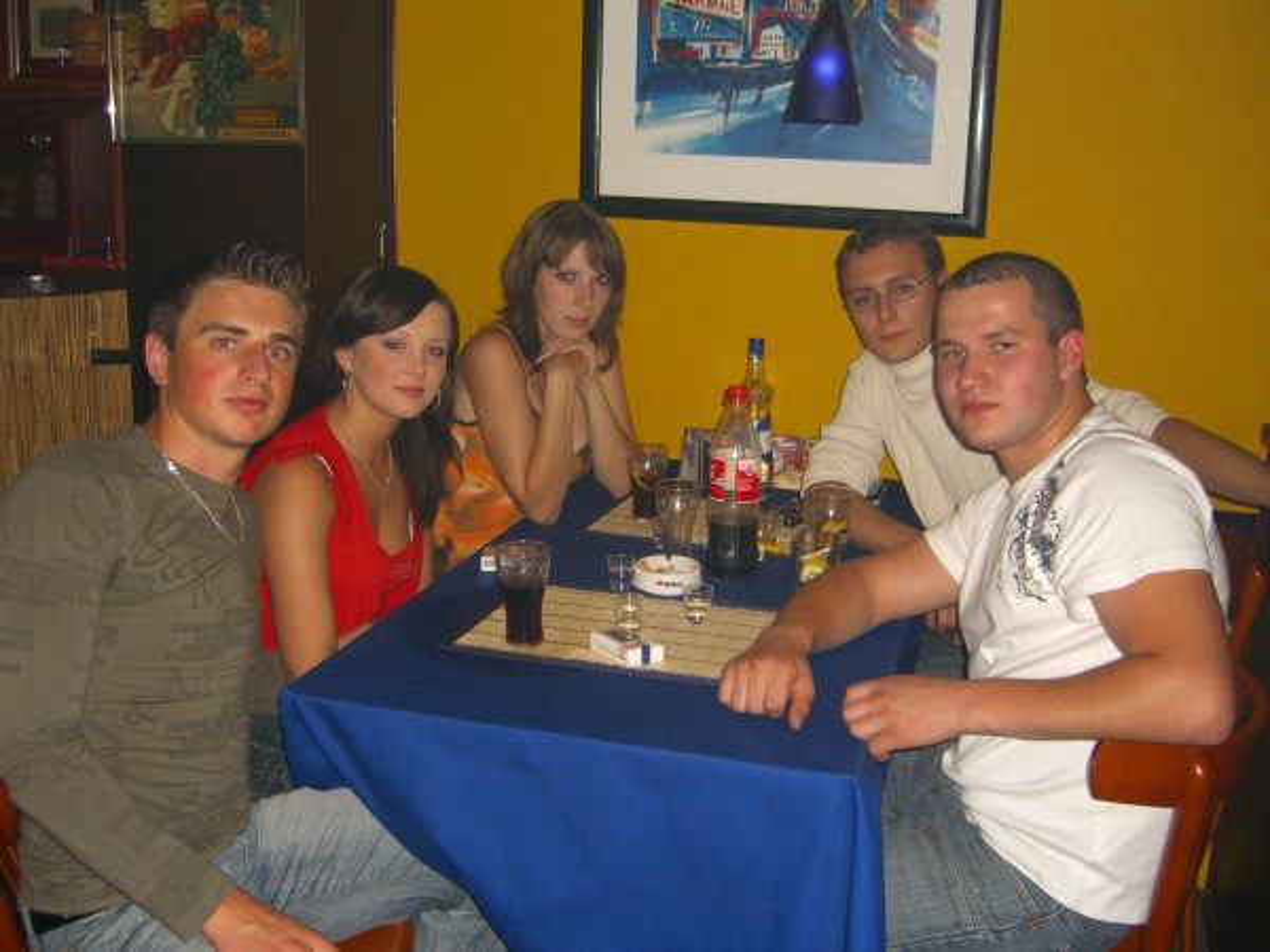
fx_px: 1394
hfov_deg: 49.0
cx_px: 635
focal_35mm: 38
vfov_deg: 37.7
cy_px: 476
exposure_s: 1/60
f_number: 2.8
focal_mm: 7.9
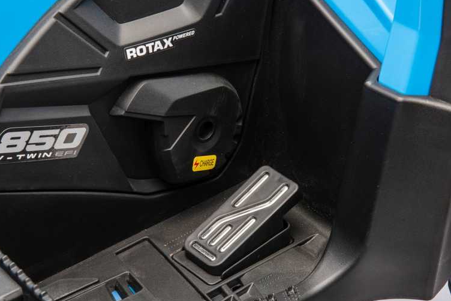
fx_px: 1667
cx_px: 195
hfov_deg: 15.4
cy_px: 120
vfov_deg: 10.3
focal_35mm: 133
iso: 100
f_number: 18
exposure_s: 1/100
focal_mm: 100
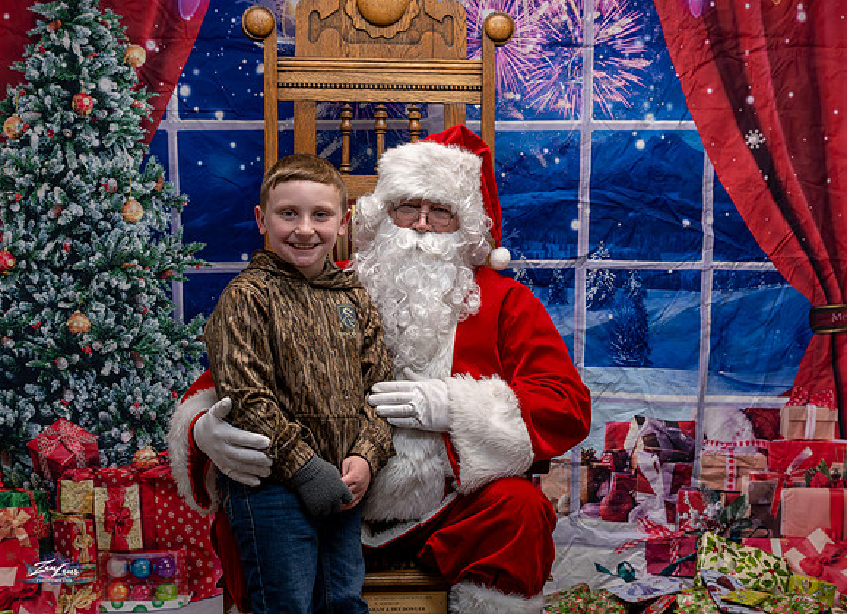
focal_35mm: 48
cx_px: 430
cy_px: 346
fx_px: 1161
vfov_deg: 29.6
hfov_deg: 40.1
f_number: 4.5
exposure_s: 1/400
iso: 2000
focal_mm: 35
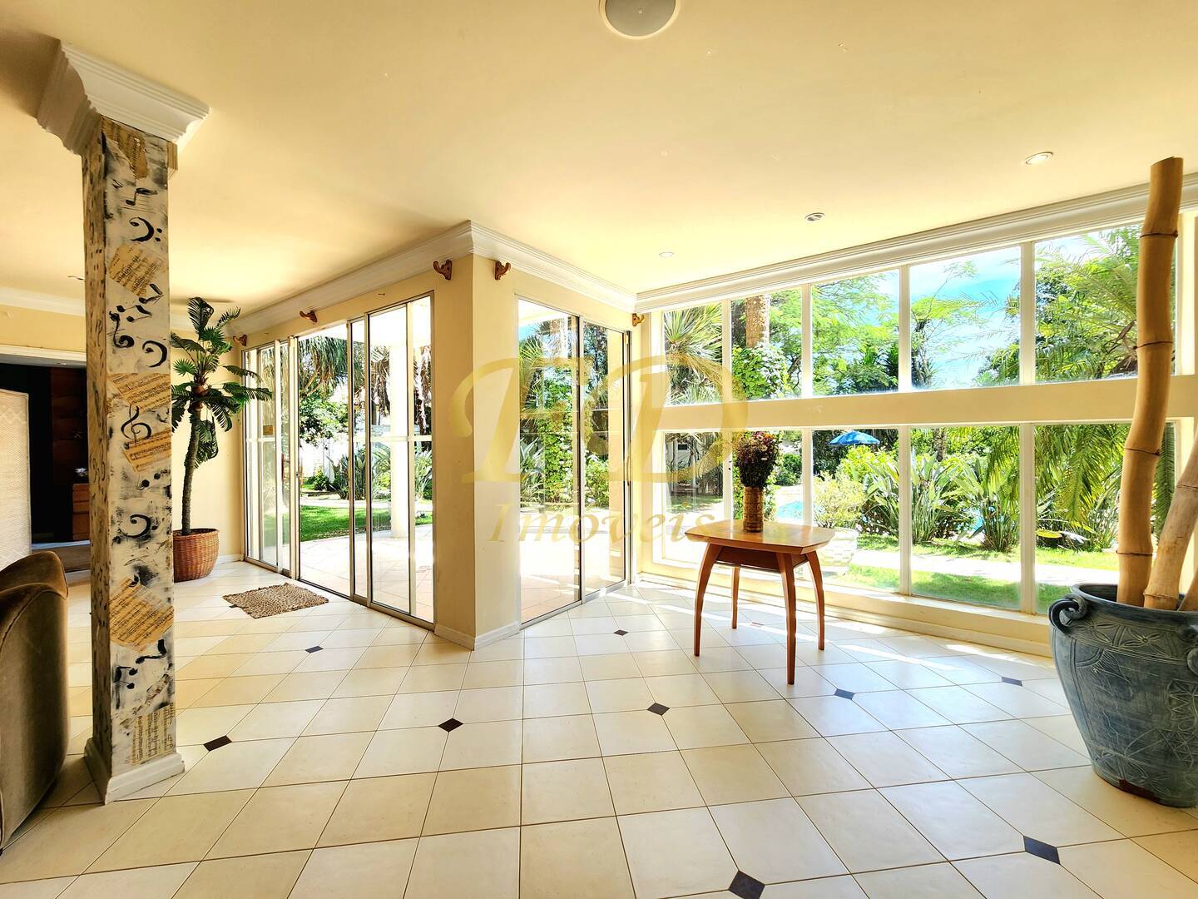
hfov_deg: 106.2
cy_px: 450
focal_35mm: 13
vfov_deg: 89.9
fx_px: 450
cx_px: 599
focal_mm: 2.2
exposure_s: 1/204
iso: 50
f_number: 2.2
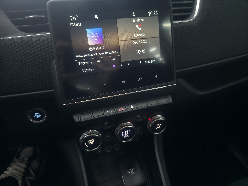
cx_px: 124
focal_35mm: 23
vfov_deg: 58.9
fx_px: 165
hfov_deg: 73.9
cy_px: 93
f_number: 1.7
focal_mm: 6.3
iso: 80
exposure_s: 1/40.6
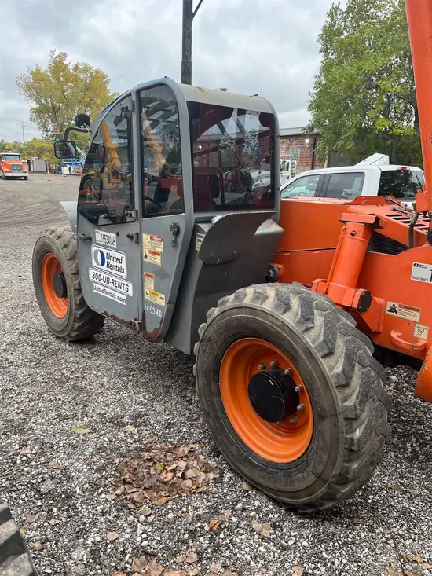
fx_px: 433
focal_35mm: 26
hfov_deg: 53.1
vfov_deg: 67.3
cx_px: 216
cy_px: 288
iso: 40
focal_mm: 5.1
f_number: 1.6
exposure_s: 1/280
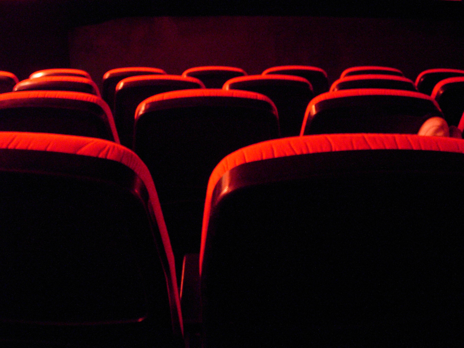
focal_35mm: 38
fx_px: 509
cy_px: 174
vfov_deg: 37.7
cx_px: 232
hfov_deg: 49.0
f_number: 2.8
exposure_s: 1
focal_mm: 7.8
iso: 400
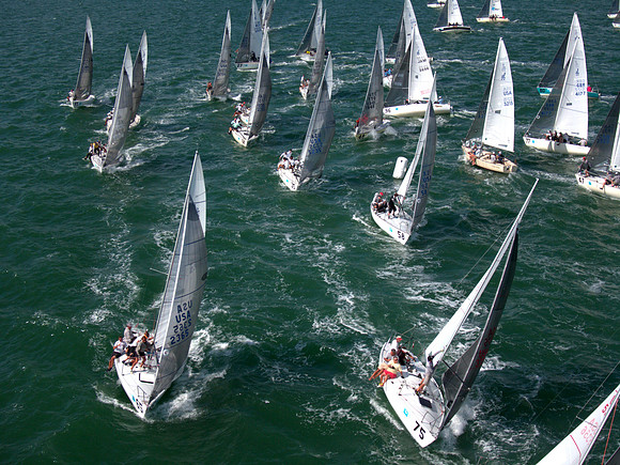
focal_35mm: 48
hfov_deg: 39.7
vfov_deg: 30.3
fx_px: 860
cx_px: 310
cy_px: 232
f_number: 3.8
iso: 100
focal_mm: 8.6
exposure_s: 1/1600
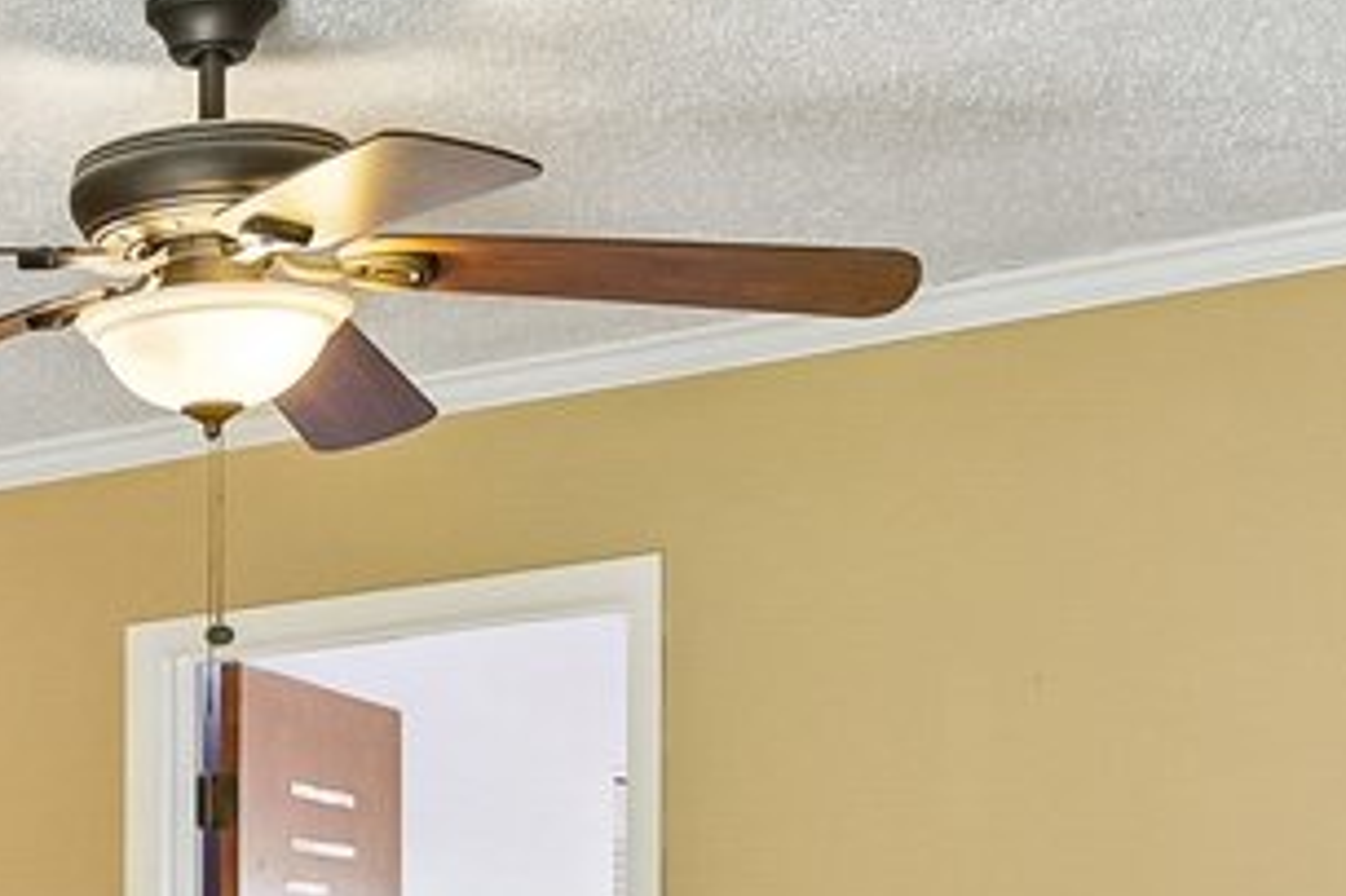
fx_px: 3513
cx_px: -883
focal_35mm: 94
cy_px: 1212
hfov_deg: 18.3
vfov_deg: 13.9
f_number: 8
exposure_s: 1/10
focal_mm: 14
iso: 400
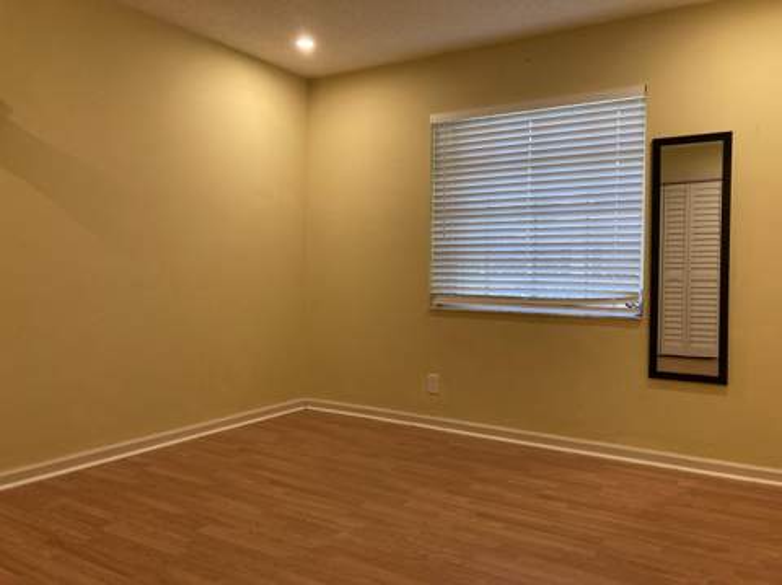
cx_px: 391
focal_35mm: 28
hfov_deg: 63.5
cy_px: 292
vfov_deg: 49.7
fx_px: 632
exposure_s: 1/60
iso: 80
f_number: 1.8
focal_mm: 3.99
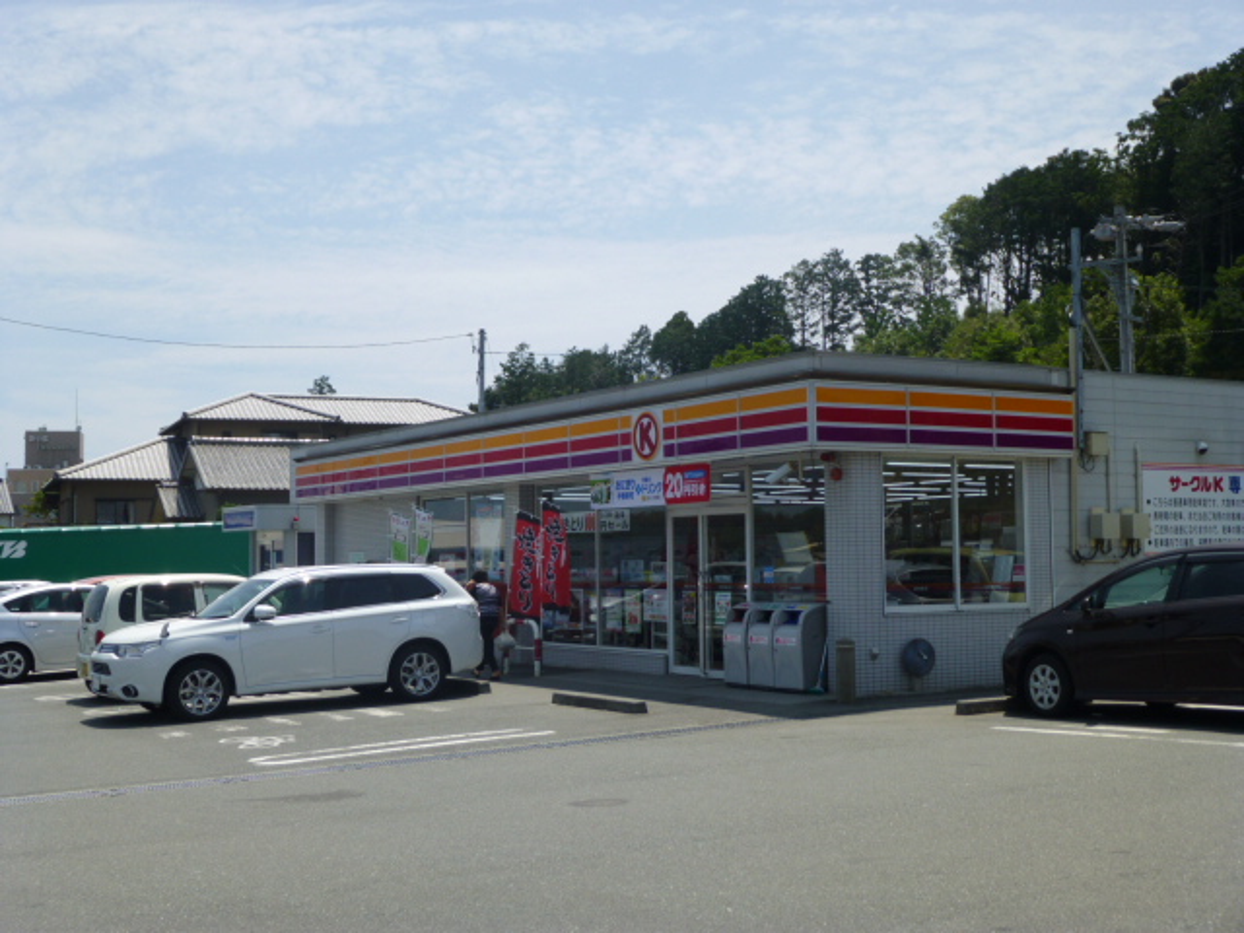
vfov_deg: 32.2
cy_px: 466
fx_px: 1617
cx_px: 622
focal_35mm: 45
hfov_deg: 42.1
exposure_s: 1/1300
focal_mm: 8
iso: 100
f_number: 3.9
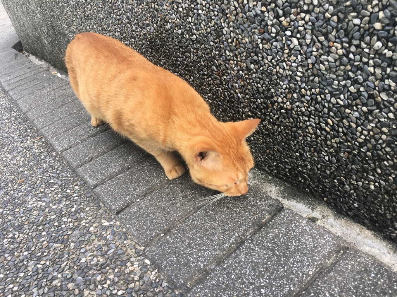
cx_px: 198
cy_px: 148
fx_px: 333
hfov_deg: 61.7
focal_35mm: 29
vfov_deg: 48.2
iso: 25
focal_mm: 4.15
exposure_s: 1/120
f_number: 2.2
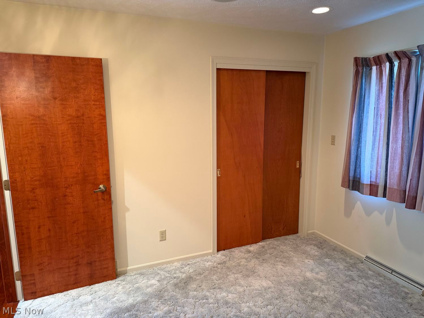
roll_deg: +0.8
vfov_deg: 56.8
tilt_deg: -9.6
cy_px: 159
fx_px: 294
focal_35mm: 24
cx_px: 212
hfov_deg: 71.6
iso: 400
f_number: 1.78
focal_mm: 6.76
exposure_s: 1/60
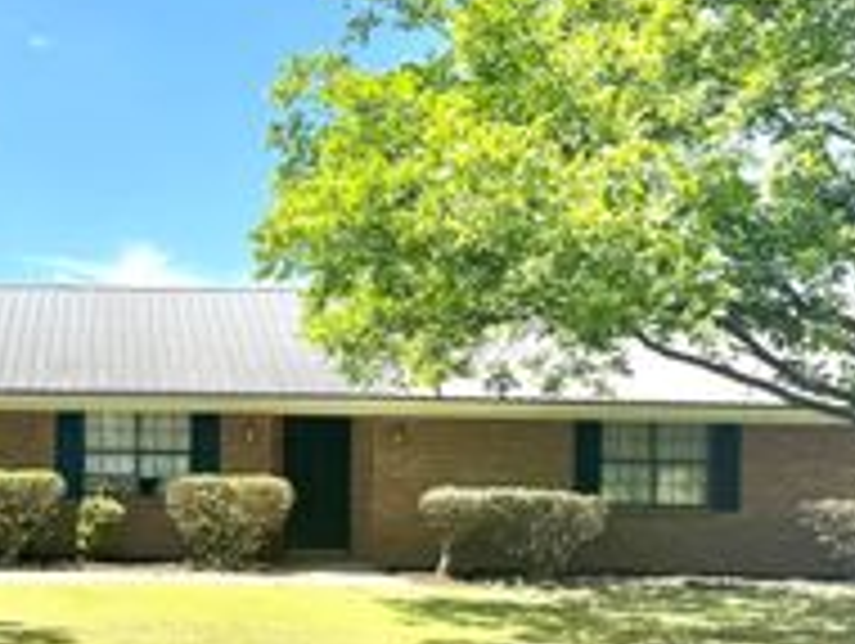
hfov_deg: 29.8
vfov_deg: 23.2
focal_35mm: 63
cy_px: 421
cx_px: 140
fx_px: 1558
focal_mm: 6.76
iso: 80
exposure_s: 1/3802
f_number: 1.78
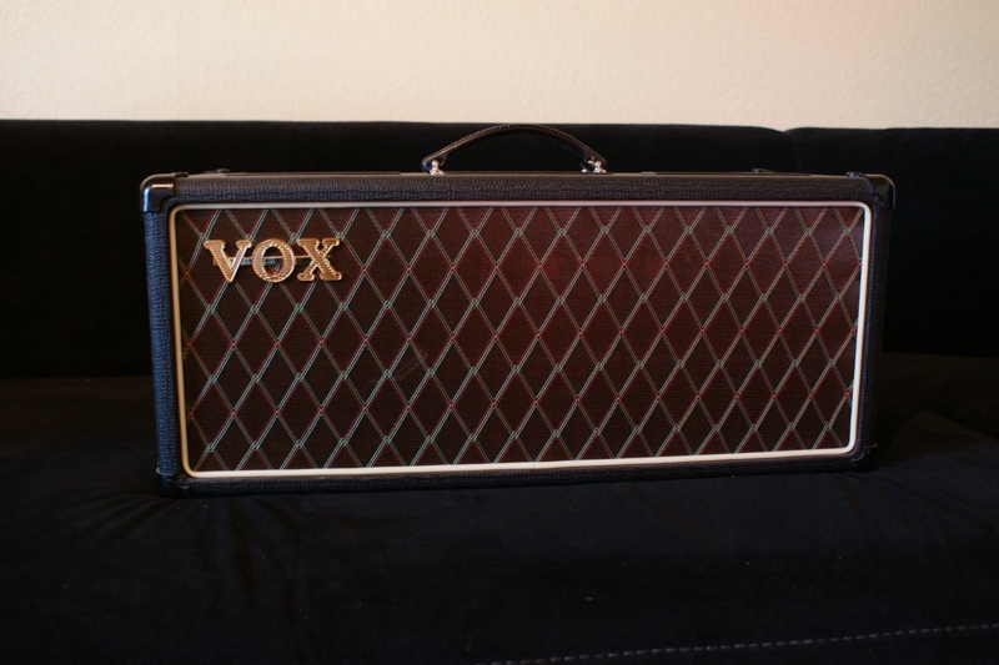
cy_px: 332
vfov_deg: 40.0
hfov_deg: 57.2
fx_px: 916
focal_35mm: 33
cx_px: 500
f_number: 4
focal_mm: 22
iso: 800
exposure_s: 1/10
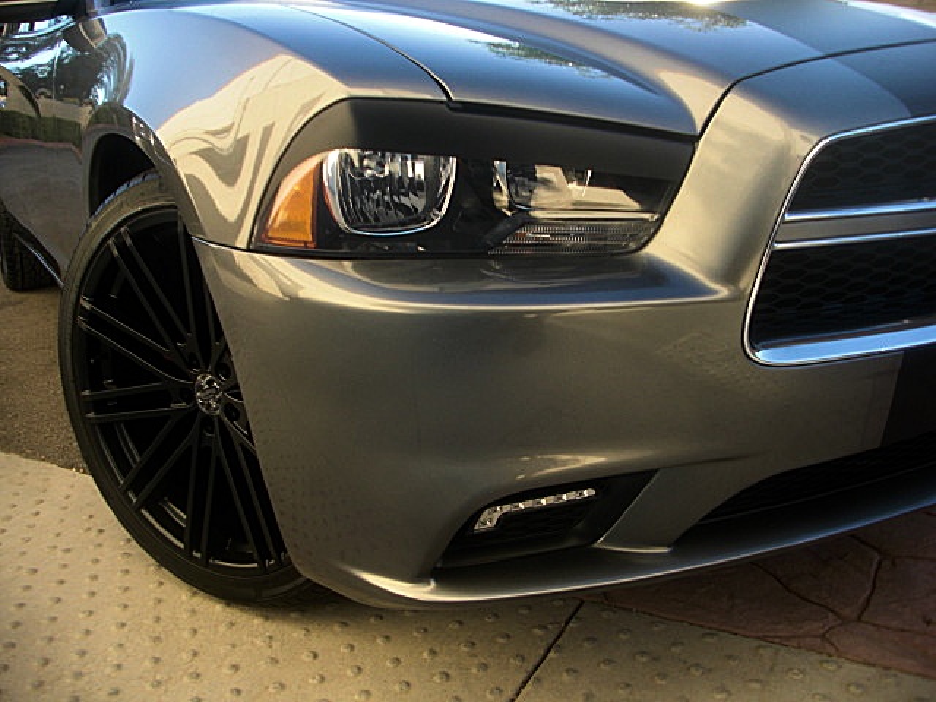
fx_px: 973
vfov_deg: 39.7
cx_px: 468
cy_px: 351
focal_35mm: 36
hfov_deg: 51.4
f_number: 2.8
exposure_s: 1/125
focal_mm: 6.3
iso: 50
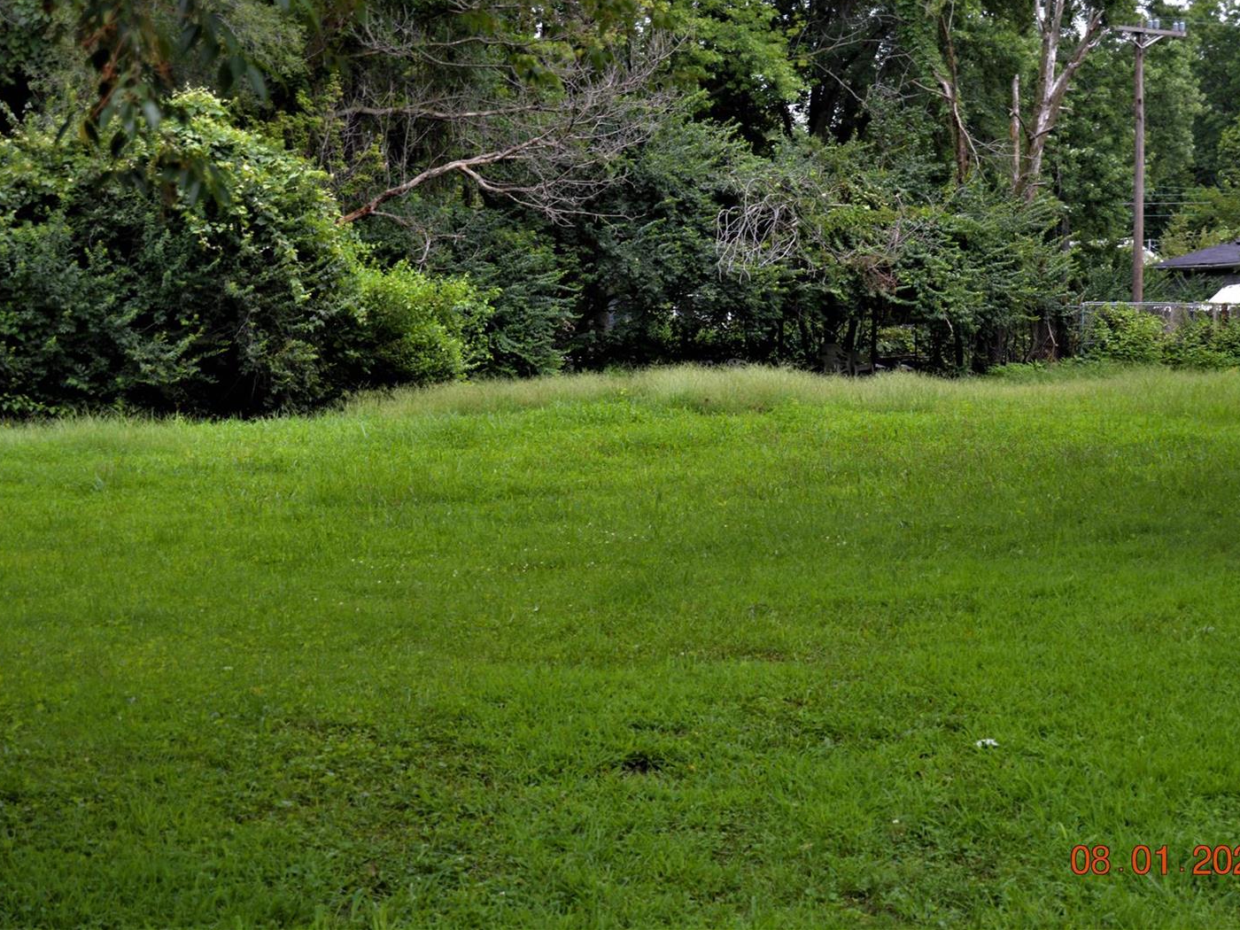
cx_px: 698
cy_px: 460
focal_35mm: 91
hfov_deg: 21.6
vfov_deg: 16.3
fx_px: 3244
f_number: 5.6
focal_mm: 55
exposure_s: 1/125
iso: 280
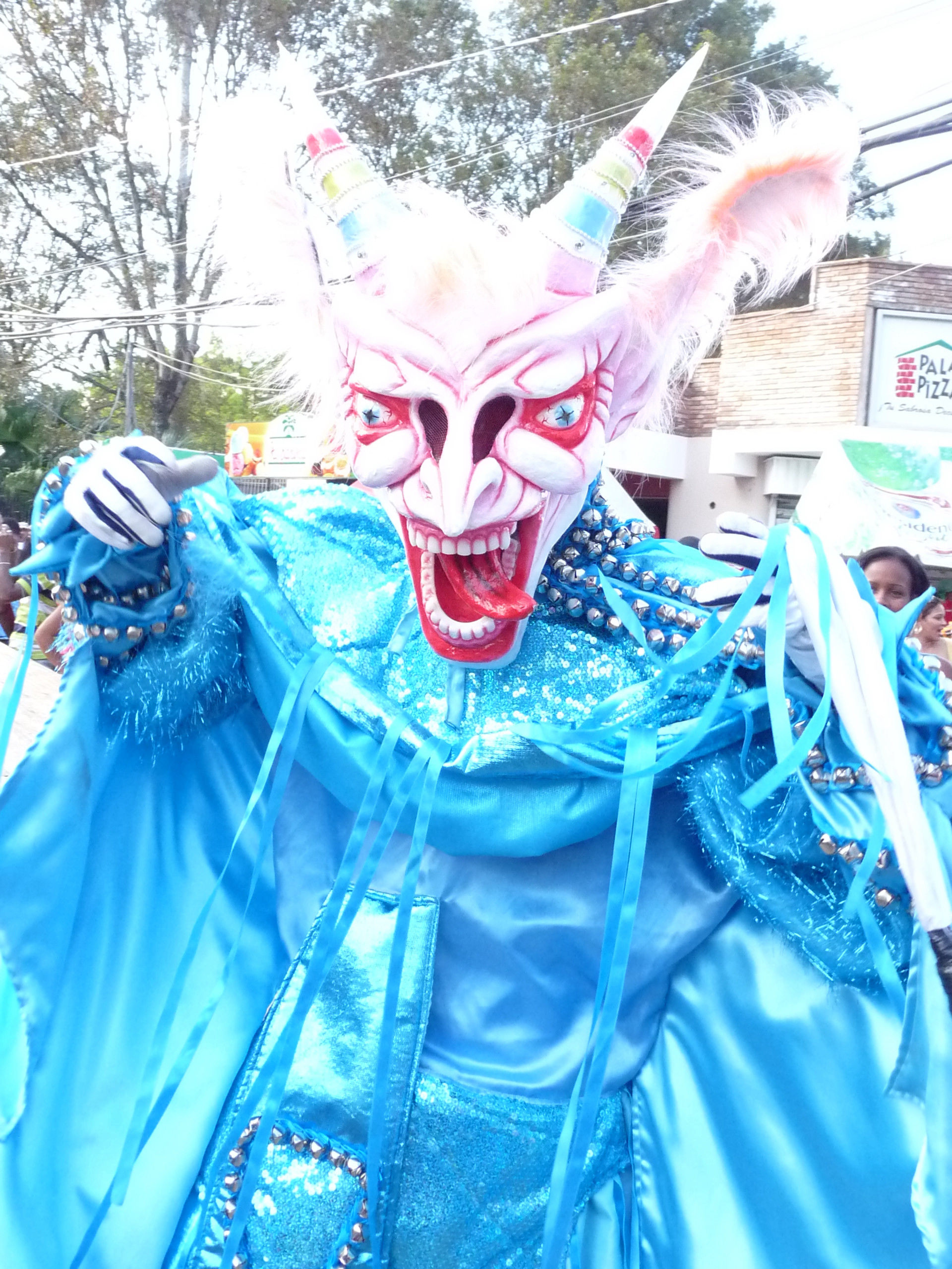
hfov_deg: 40.7
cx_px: 476
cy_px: 634
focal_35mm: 35
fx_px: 1283
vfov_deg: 52.6
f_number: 2.8
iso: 400
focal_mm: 4.8
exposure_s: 1/250
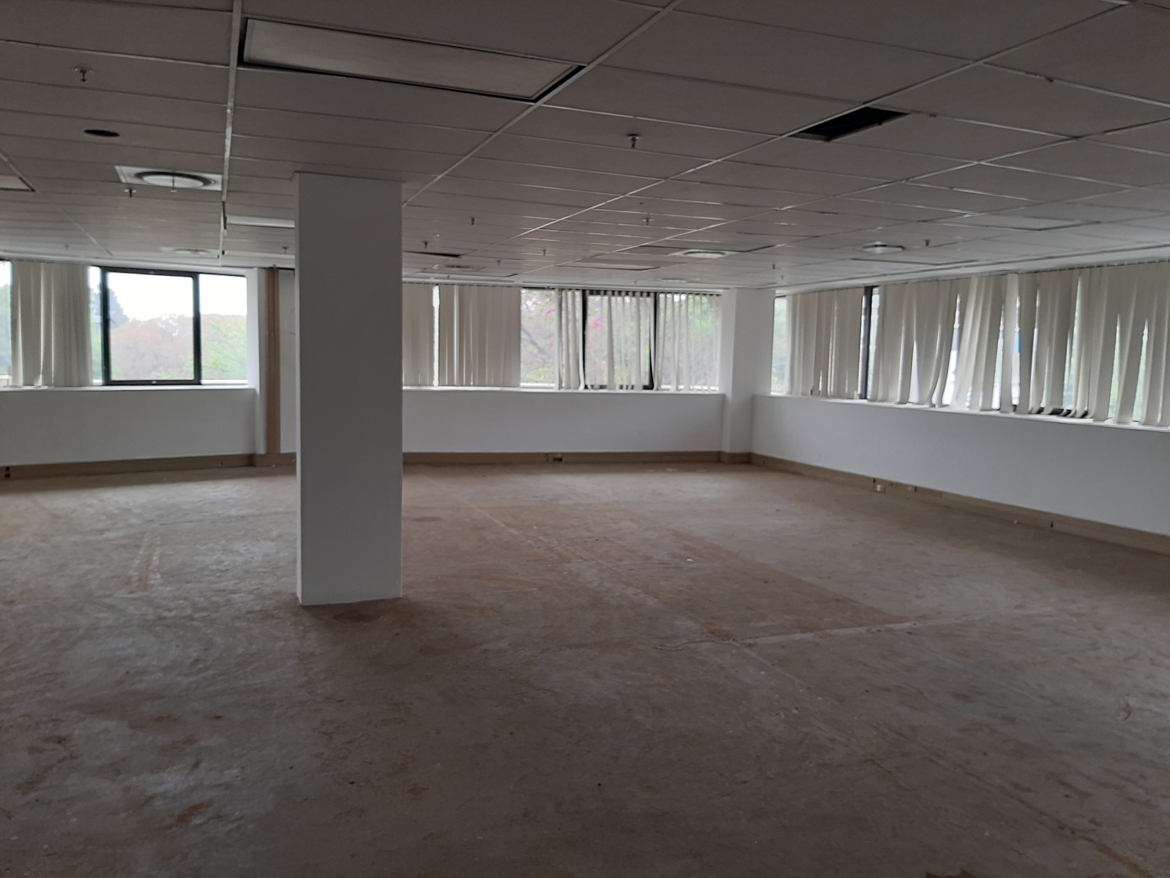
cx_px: 585
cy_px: 439
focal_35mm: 27
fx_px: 913
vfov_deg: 51.4
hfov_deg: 65.3
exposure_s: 1/100
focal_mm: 3.93
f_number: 1.7
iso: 50
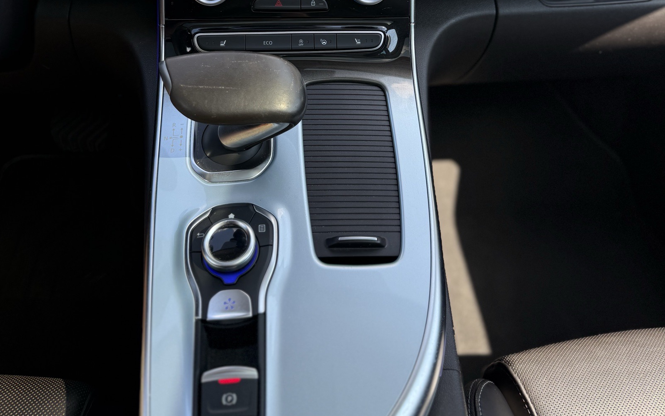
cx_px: 332
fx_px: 616
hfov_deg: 56.7
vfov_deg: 35.1
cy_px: 39
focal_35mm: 34
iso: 100
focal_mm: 6.76
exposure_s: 1/715
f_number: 1.78
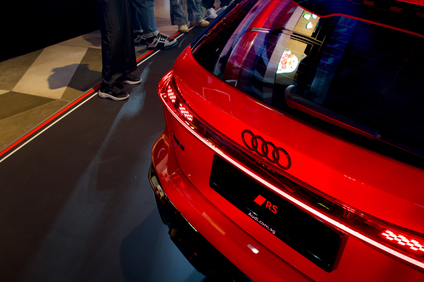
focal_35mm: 36
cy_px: 141
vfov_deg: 36.9
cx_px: 212
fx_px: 424
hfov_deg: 53.1
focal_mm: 24
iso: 800
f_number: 9
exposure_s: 1/10
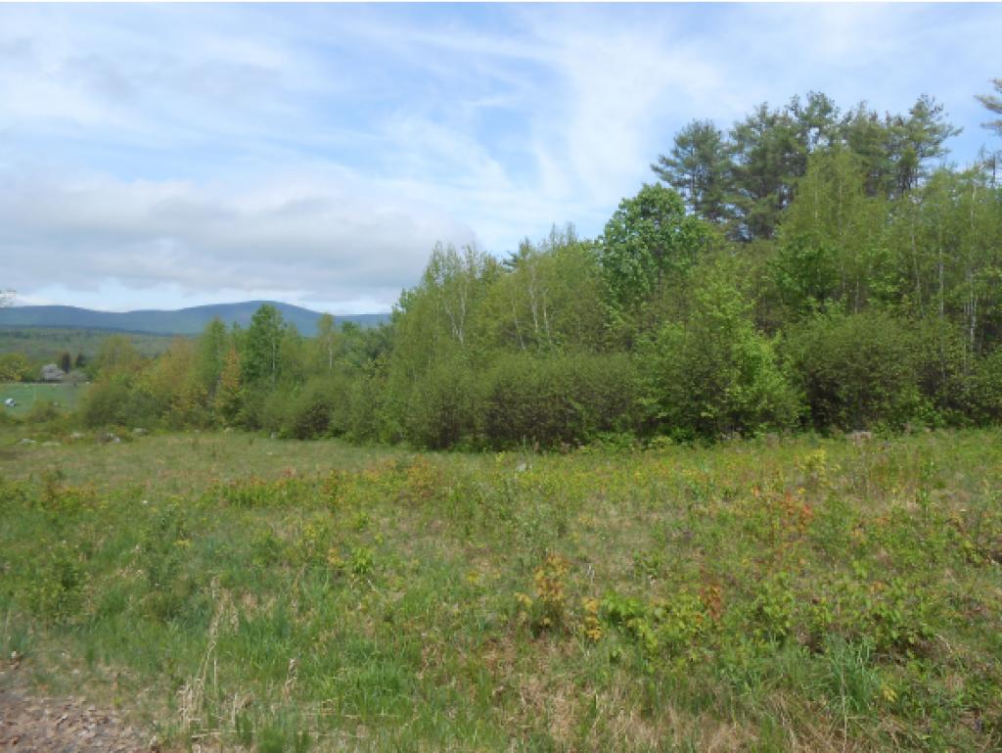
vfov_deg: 53.1
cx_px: 501
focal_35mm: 26
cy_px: 376
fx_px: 753
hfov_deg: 67.3
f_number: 3.5
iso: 80
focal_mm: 4.6
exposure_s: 1/800
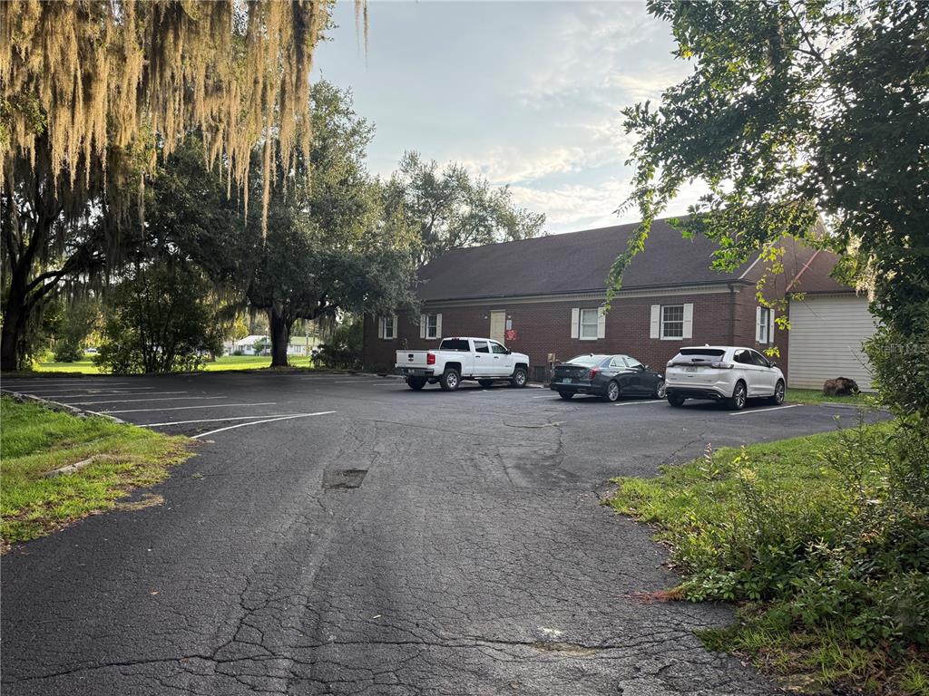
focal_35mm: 24
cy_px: 348
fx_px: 644
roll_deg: -2.8
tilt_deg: +2.0
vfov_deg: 56.8
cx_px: 464
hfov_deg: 71.6
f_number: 1.78
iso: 100
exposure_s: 1/943
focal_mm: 6.76
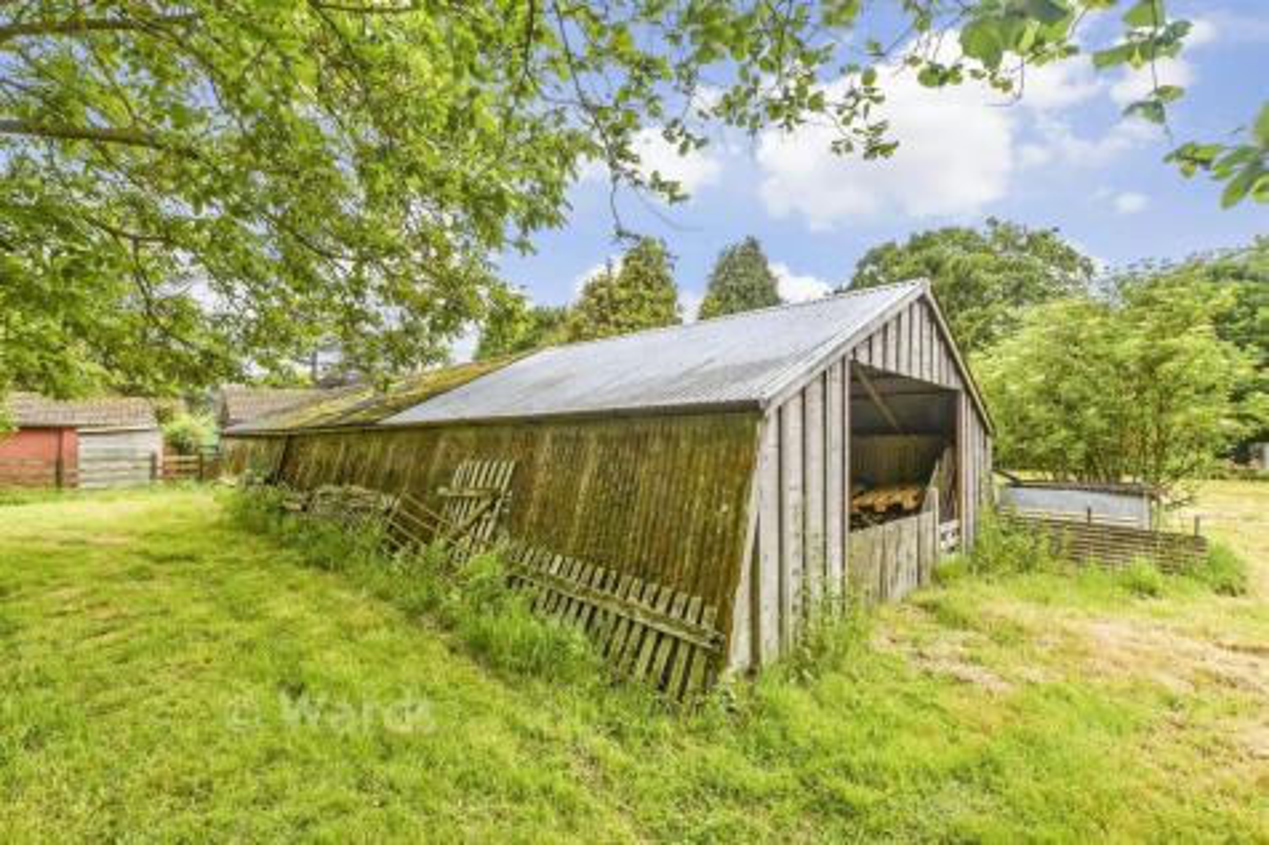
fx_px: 529
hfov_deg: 100.4
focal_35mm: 15
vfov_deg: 77.3
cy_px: 422
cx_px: 634
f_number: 8
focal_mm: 10
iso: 160
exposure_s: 1/60
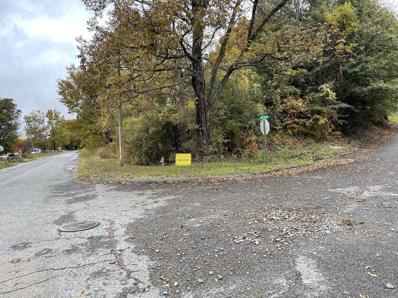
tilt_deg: -3.1
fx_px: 299
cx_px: 199
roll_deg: +5.3
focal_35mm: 26
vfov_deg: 53.1
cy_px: 149
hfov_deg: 67.3
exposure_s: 1/154
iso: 32
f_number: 1.6
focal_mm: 5.1
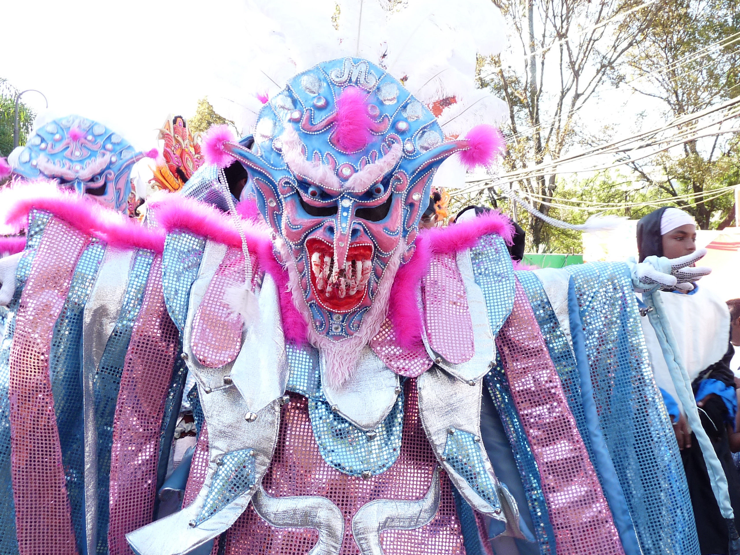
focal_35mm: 40
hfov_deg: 46.8
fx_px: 855
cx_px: 370
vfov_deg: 36.0
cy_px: 278
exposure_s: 1/100
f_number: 3.2
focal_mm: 4.9
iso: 100
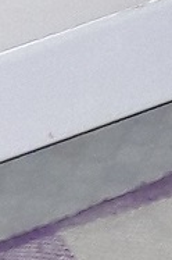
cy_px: 438
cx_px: 426
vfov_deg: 12.0
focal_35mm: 161
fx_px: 1158
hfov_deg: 7.8
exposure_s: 1/33
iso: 50
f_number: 1.9
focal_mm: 3.7
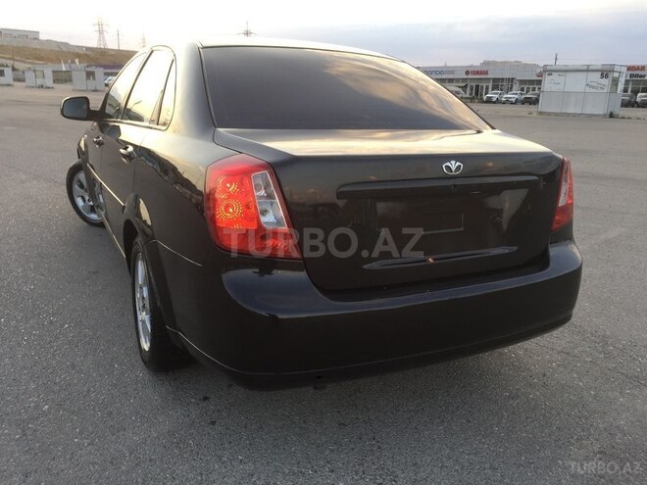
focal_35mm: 29
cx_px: 324
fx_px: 542
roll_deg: +2.5
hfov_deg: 61.7
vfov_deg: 48.2
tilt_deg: -17.0
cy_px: 242
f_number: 2.2
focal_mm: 4.15
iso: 32
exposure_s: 1/100
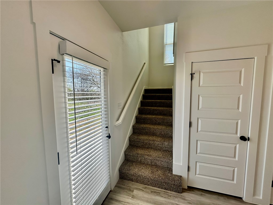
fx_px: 110
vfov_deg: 85.7
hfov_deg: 102.1
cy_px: 102
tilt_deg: -4.0
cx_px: 136
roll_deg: -0.2
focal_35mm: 14
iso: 40
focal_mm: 2.22
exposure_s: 1/336
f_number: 2.2
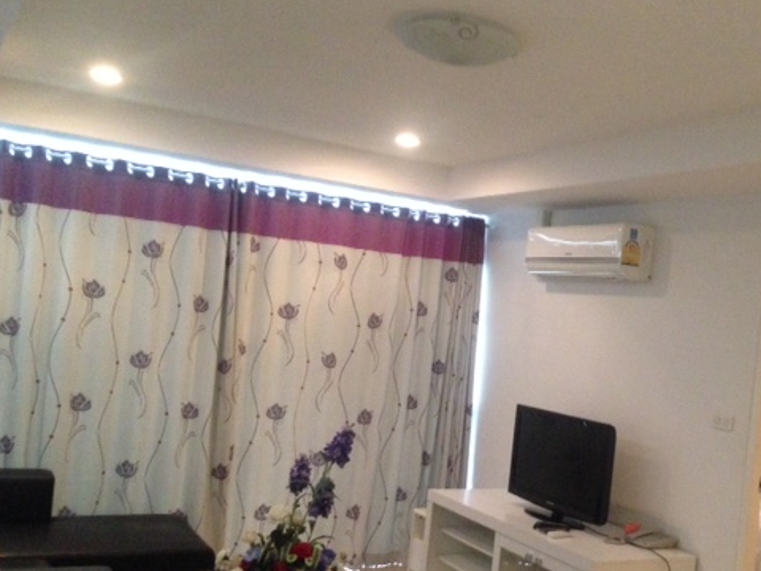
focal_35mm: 44
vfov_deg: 32.7
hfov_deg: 42.6
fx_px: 967
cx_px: 485
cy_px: 351
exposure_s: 1/15
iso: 500
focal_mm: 4.12
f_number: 2.4
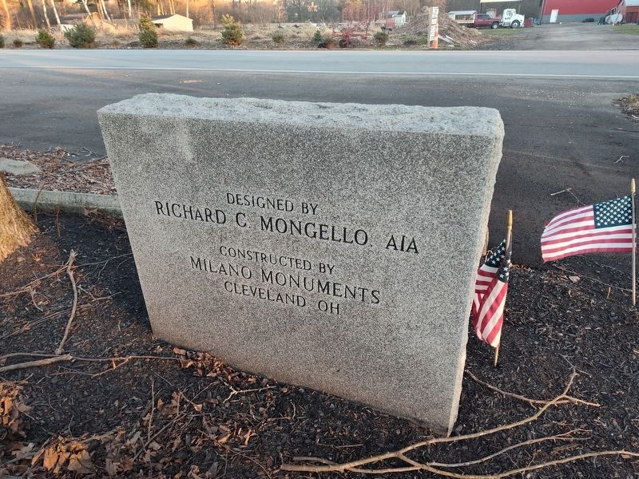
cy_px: 240
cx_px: 320
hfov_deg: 73.9
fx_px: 425
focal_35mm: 23
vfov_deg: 58.9
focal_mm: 5.56
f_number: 1.8
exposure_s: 1/120
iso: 366
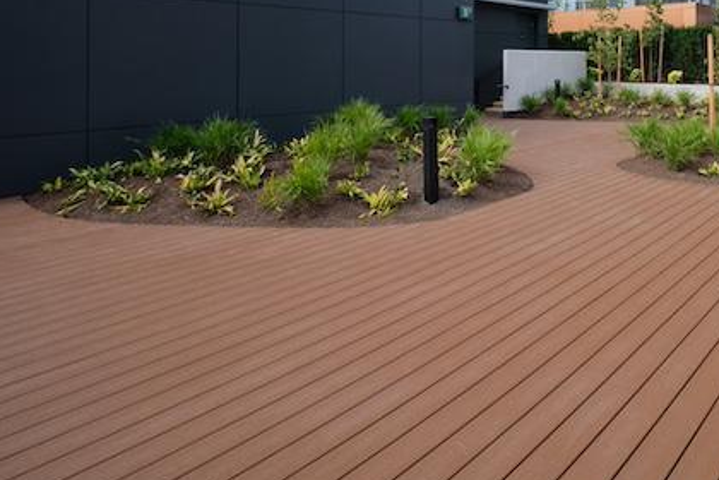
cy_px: 107
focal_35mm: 25
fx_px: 499
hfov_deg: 65.3
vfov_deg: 48.8
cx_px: 572
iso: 400
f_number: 10
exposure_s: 1/250
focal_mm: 10
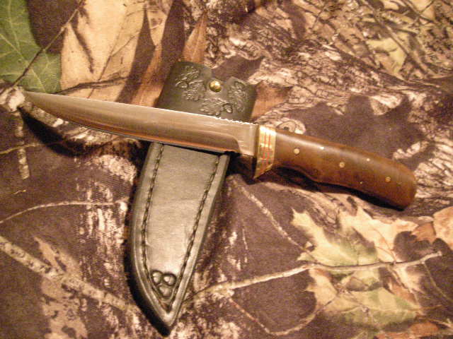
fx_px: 497
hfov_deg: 49.0
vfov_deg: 37.7
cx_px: 226
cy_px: 170
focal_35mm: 38
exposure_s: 1/4
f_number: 3.2
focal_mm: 6.3
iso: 777
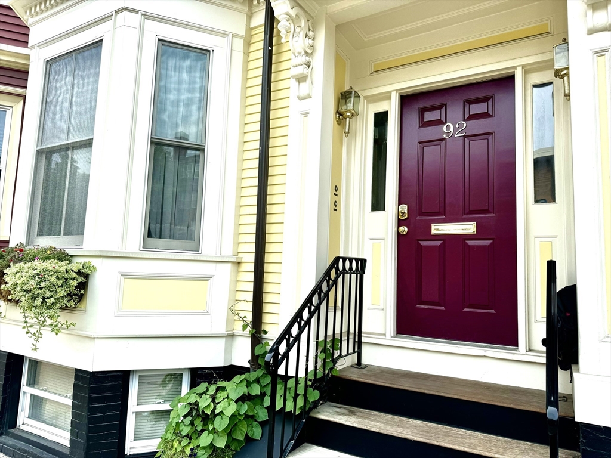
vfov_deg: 56.8
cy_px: 229
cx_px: 306
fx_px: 424
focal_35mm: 24
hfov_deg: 71.6
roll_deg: -2.7
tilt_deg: +6.5
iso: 80
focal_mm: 6.76
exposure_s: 1/1923
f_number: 1.78
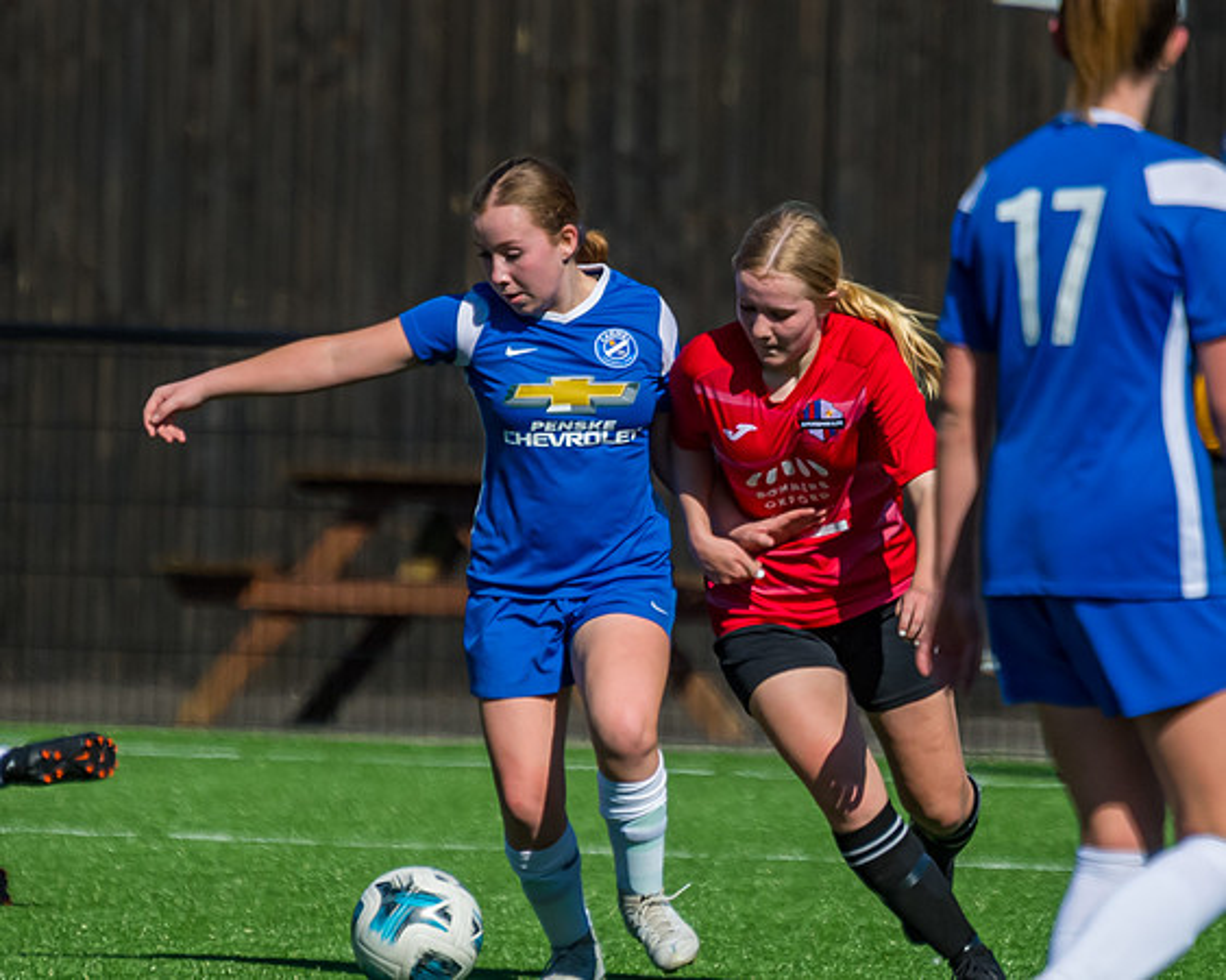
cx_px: 611
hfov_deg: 2.8
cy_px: 727
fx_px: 25456
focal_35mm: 702
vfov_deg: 2.2
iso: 400
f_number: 4
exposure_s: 1/6400
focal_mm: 280
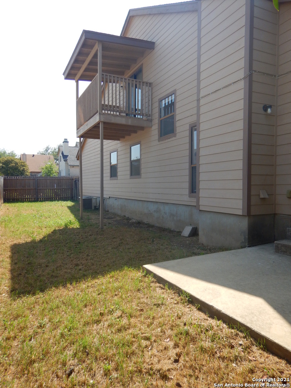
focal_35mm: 24
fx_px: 269
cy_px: 194
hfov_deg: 56.8
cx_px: 146
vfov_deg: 71.6
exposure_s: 1/800
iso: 125
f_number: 2.8
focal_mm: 4.3
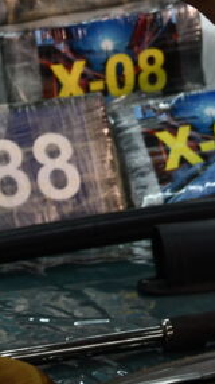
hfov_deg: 6.1
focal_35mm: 196
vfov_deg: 10.8
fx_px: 1989
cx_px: 300
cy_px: -59
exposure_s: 1/125
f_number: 4.5
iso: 900
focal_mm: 35
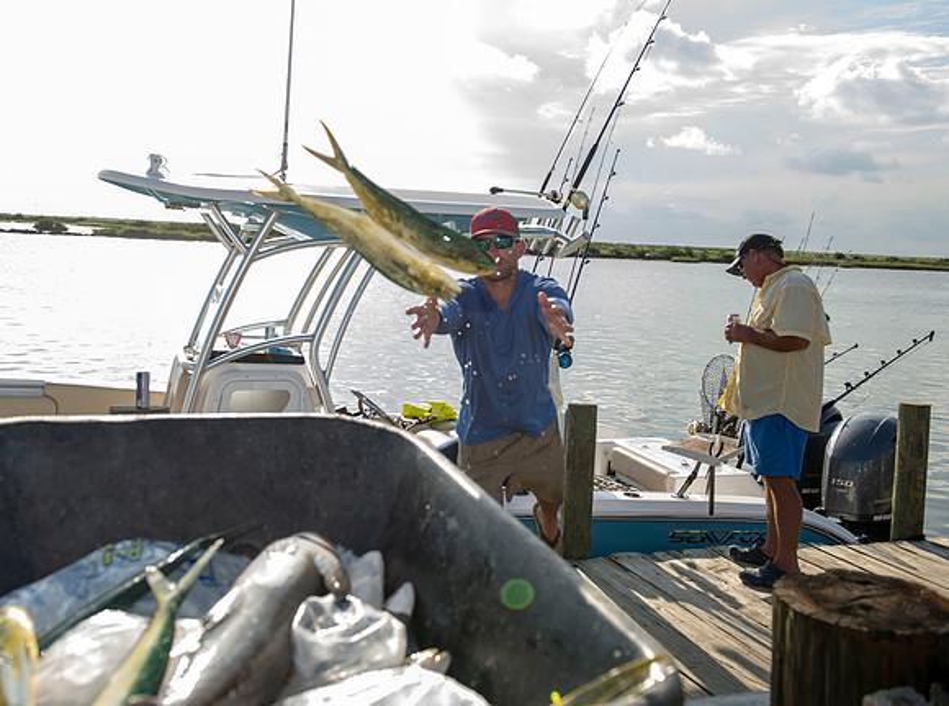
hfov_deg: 47.4
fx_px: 1079
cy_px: 325
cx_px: 416
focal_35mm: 39
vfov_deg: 36.2
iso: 50
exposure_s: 1/250
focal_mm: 34
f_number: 5
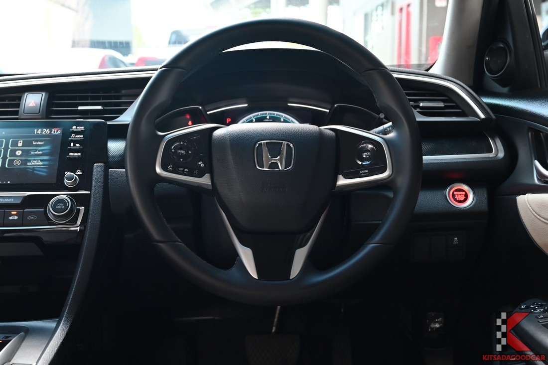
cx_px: 274
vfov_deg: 28.6
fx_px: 715
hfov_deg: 41.9
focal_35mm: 47
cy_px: 182
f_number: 5.6
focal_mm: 31.5
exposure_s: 1/30
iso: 800
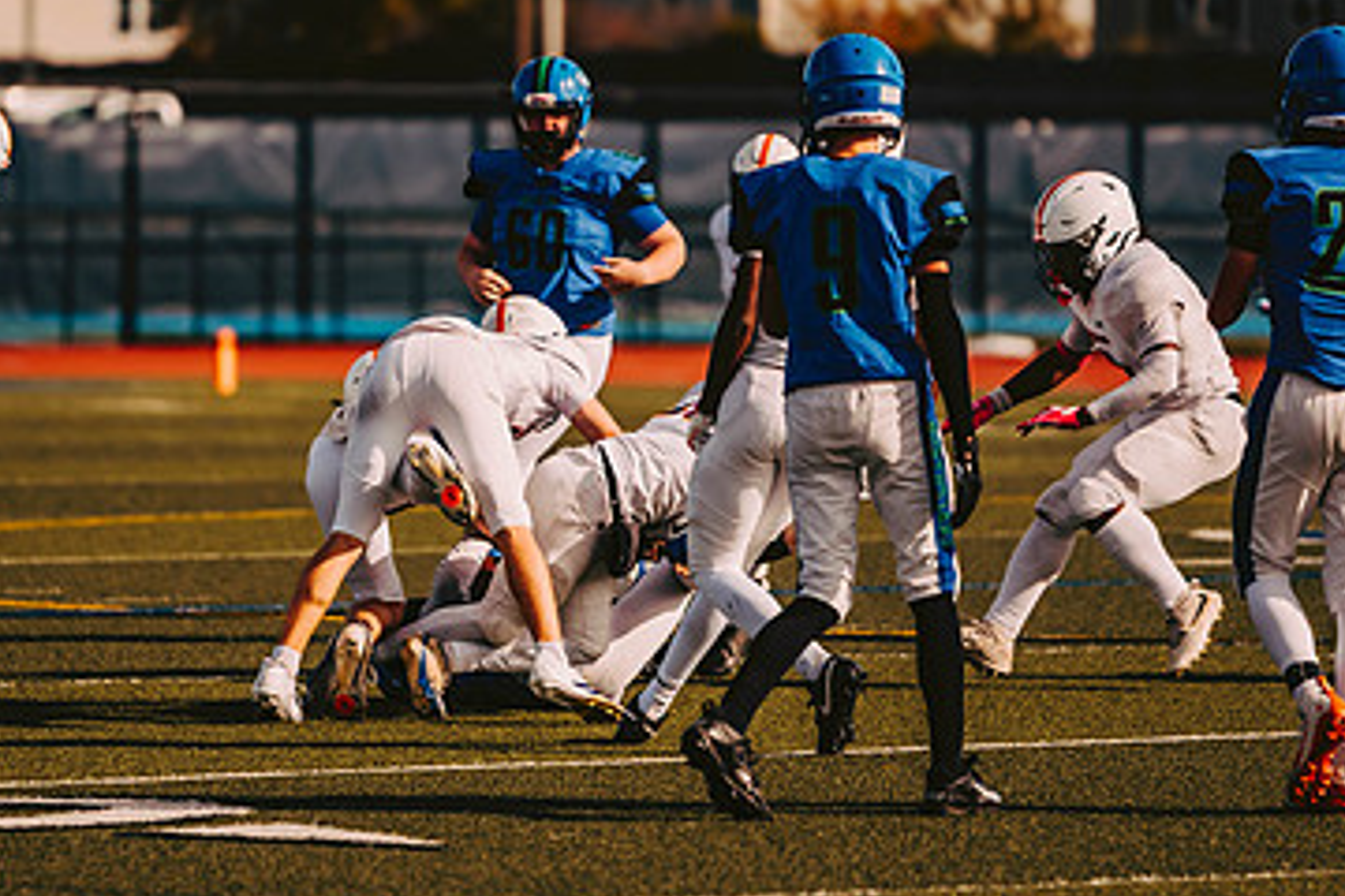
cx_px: 501
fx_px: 12029
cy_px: 357
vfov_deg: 4.3
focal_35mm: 322
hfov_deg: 6.4
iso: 160
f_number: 2.8
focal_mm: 200
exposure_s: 1/3200
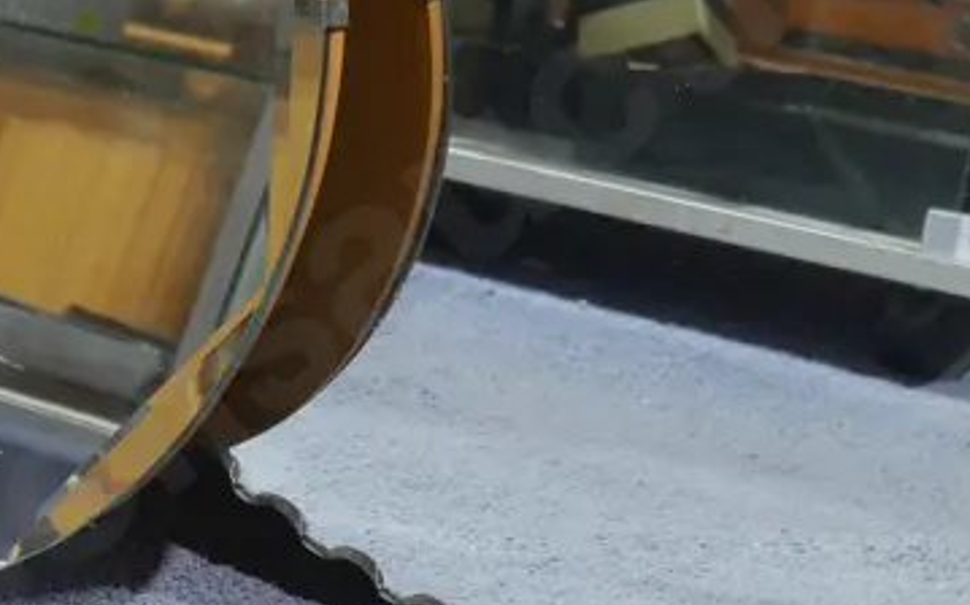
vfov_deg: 11.4
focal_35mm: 115
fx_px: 3039
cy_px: 172
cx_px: 500
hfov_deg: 18.1
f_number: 4.1
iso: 400
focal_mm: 19
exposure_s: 1/60
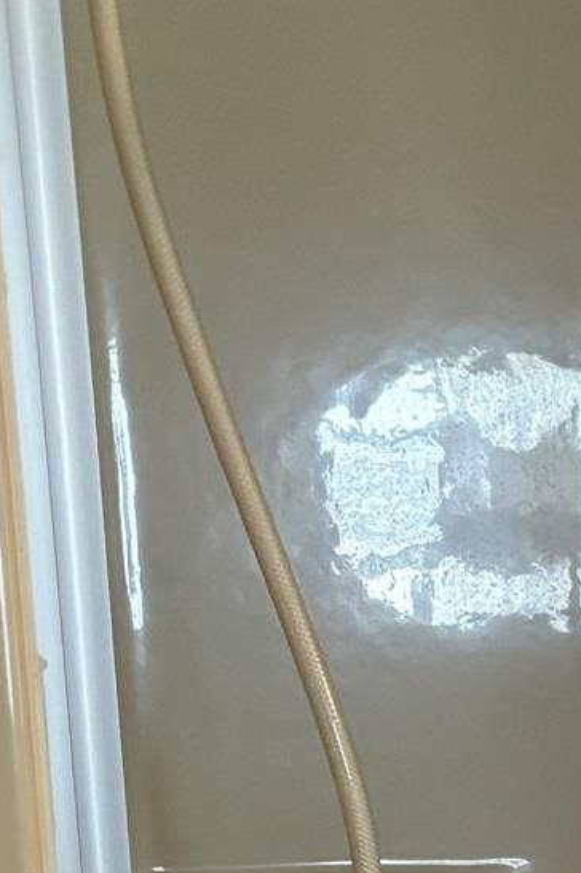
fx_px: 2763
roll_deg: -0.2
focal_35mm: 114
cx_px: 994
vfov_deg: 16.6
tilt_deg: -13.9
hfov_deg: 11.3
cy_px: 1250
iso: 400
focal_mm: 5.96
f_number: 1.6
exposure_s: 1/40
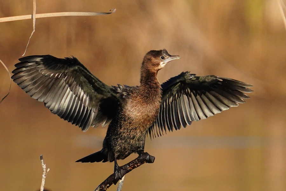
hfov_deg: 3.6
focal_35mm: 571
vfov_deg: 2.4
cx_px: 143
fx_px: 4536
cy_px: 96
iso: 800
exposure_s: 1/2000
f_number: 7.1
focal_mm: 571
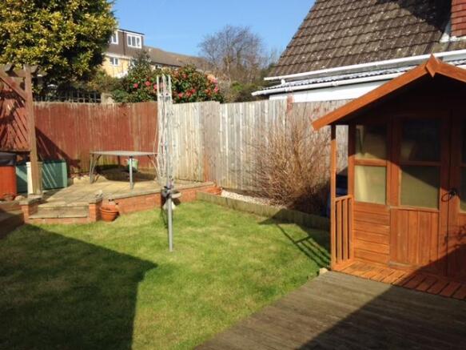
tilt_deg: -6.3
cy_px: 175
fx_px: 444
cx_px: 233
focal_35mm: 33
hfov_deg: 55.4
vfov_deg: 42.9
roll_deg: +1.3
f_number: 2.4
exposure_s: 1/1506
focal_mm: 4.12
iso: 50
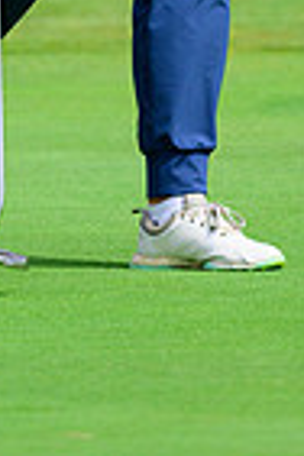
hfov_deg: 1.3
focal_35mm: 1085
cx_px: 23
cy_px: -268
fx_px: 13742
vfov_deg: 1.9
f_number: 6.3
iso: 800
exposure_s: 1/3200
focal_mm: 340
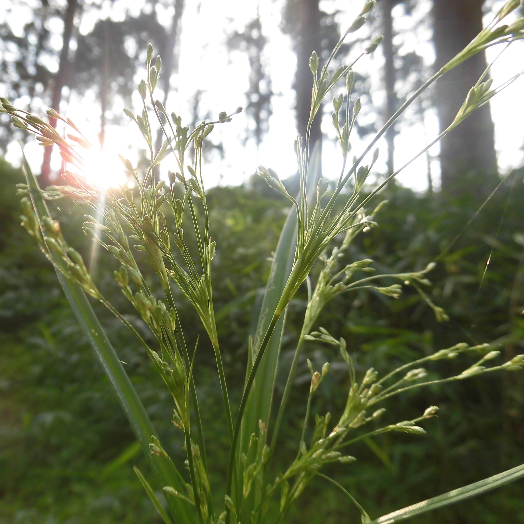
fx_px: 497
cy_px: 263
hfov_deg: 55.0
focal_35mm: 29
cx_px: 198
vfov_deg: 55.6
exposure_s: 1/160
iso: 100
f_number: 3.1
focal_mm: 4.3
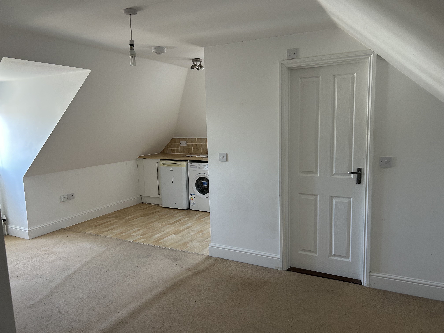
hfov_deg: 67.3
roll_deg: +1.8
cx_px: 222
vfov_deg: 53.1
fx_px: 333
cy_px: 166
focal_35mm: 26
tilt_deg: -8.5
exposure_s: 1/82
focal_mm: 5.7
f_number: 1.5
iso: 125
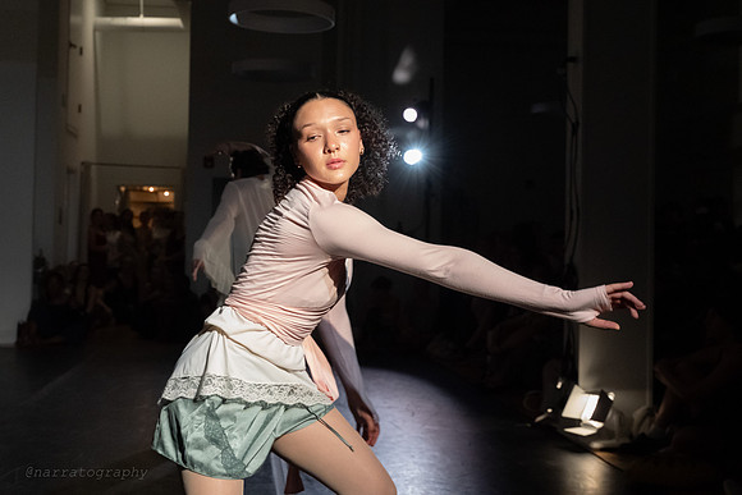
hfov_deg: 36.5
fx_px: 1125
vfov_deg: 24.8
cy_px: 214
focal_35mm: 55
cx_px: 334
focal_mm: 48
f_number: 5
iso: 6400
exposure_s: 1/400
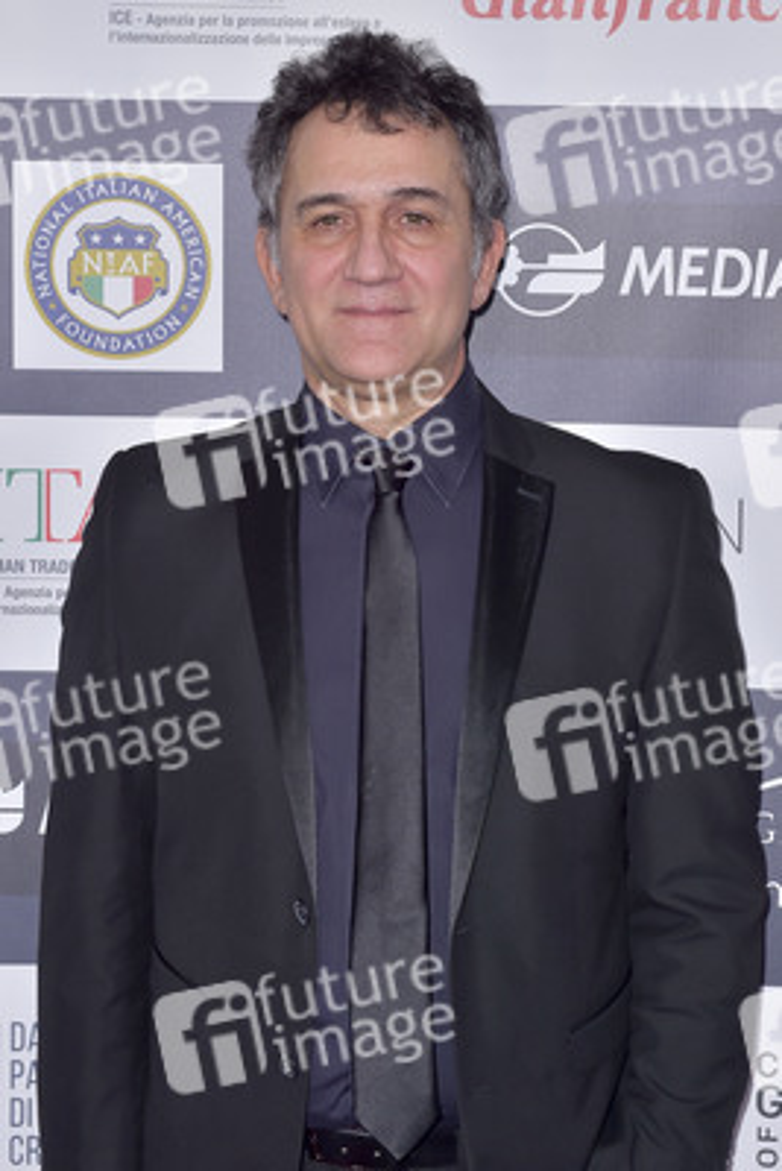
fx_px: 2279
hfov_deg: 19.5
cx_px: 391
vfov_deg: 28.8
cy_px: 586
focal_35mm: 70
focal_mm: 70
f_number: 6.3
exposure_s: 1/320
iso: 500
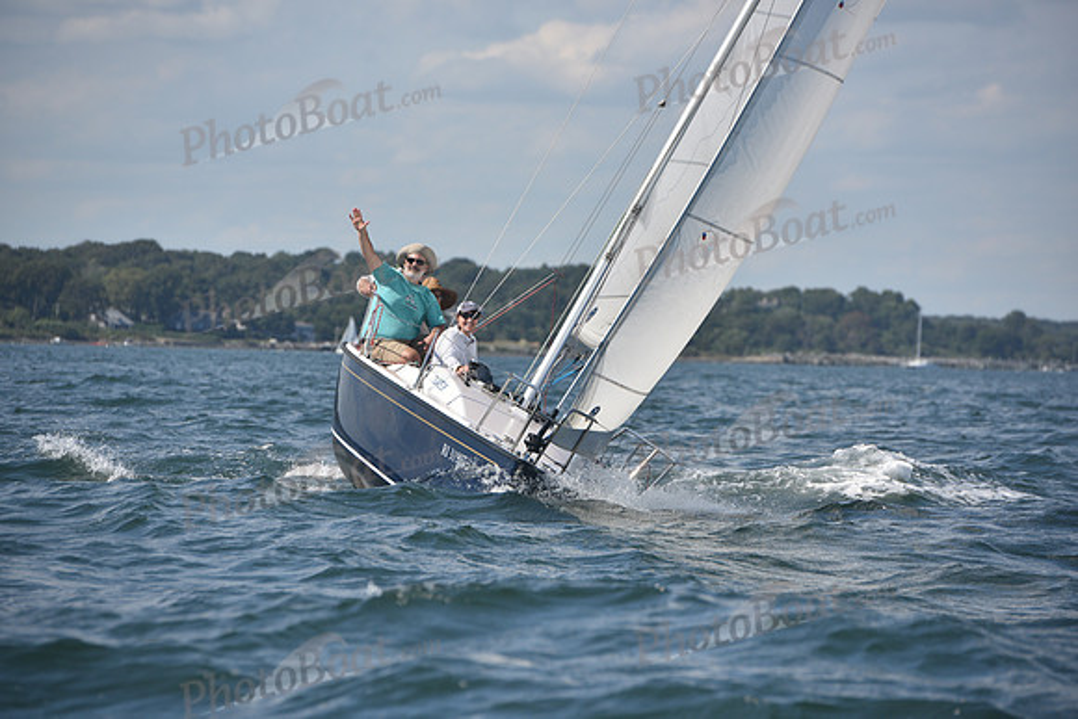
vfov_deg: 6.9
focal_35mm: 200
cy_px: 360
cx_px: 539
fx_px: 5990
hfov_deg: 10.3
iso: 250
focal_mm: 200
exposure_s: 1/1000
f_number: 5.6
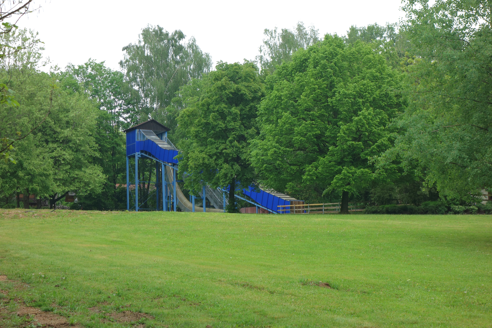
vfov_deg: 16.7
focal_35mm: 82
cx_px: 246
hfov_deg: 24.8
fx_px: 1121
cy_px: 164
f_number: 5.6
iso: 200
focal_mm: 30.46
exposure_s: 1/200
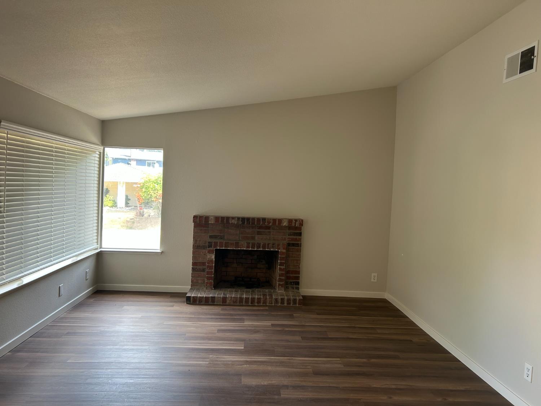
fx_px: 406
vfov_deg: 53.1
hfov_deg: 67.3
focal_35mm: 26
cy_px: 203
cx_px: 270
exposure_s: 1/120
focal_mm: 5.7
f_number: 1.5
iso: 80
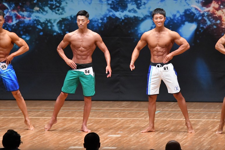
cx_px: 112
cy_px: 75
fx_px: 1593
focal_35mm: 255
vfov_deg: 5.4
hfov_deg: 8.1
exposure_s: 1/400
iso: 8000
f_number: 5.6
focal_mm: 170
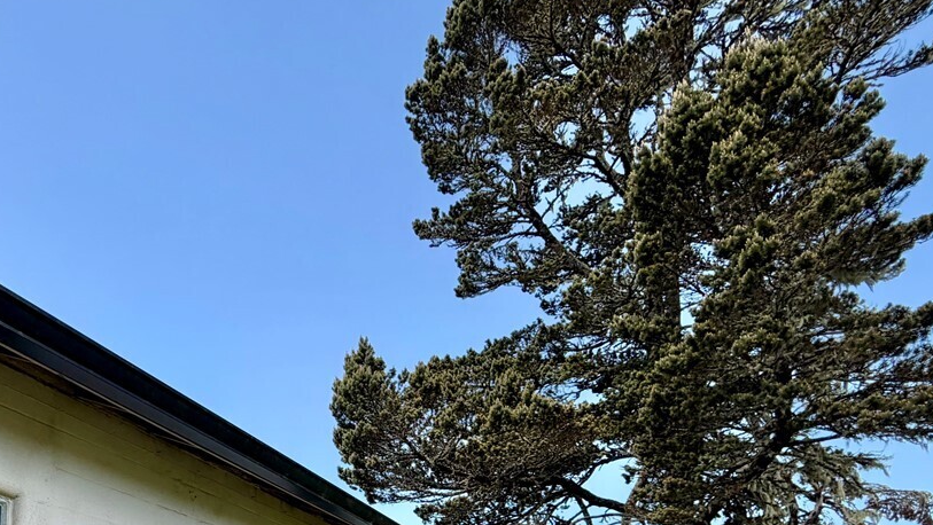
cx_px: 233
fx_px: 742
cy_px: 562
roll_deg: +2.0
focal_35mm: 30
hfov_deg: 60.7
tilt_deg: +6.5
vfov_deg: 34.3
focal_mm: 2.22
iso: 40
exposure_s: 1/554
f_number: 2.2
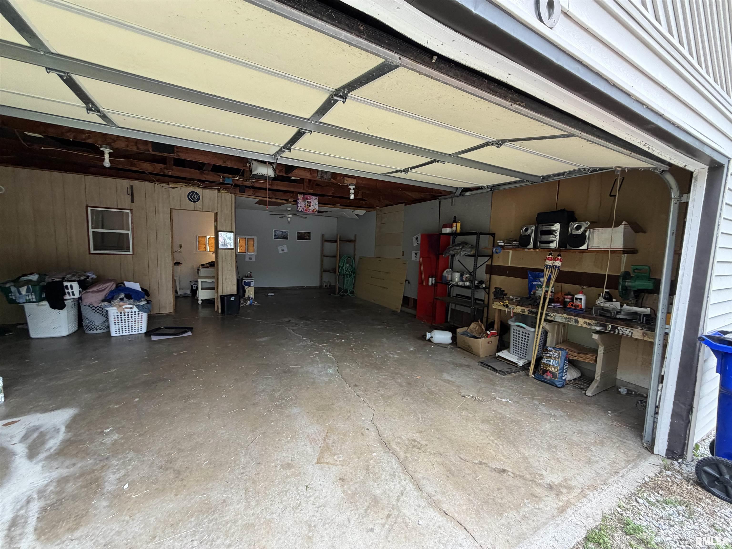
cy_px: 274
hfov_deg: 102.1
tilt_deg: -3.9
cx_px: 366
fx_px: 296
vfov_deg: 85.7
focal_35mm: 14
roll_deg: -0.9
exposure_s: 1/121
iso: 200
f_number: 2.2
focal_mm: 2.22
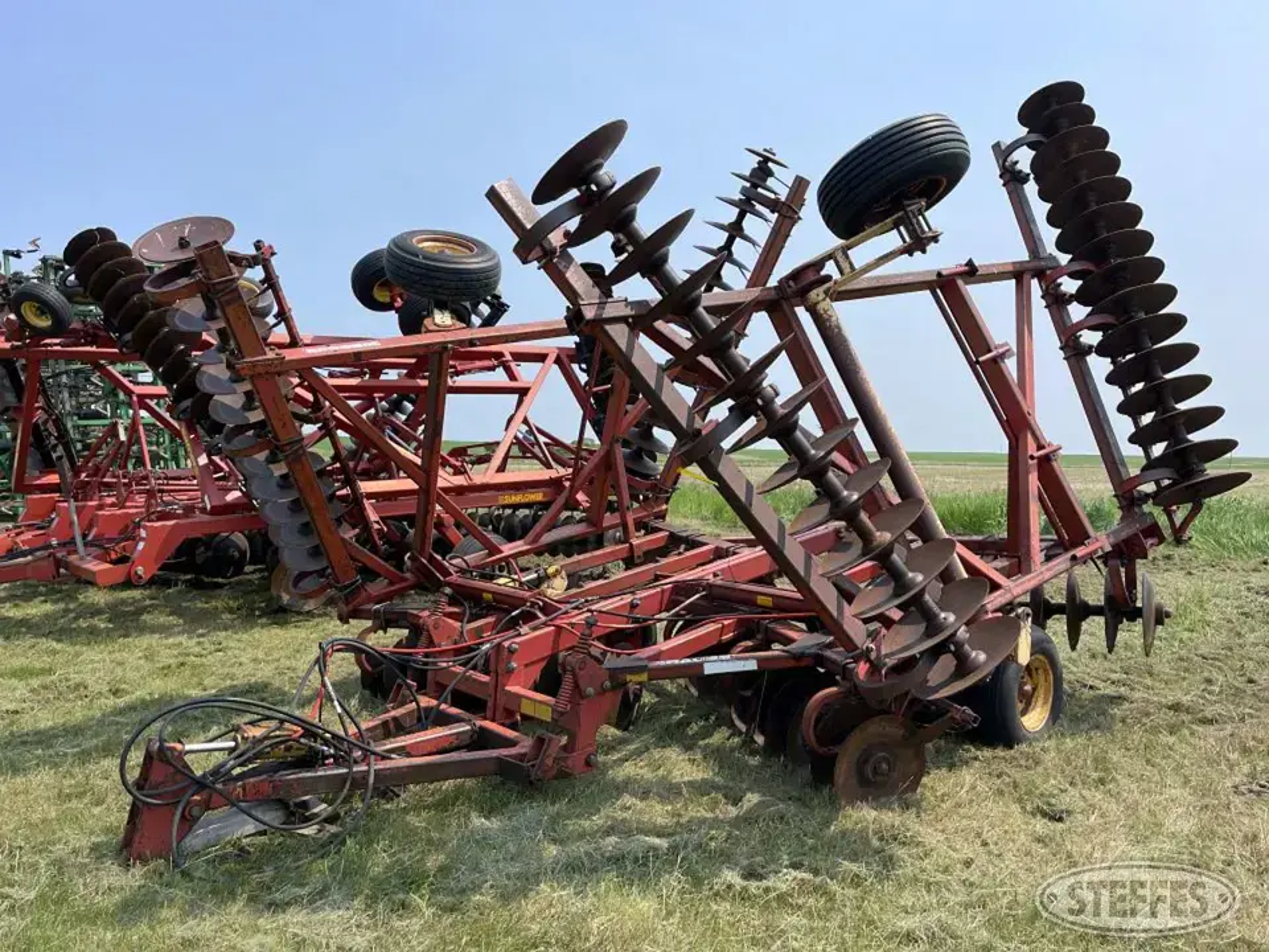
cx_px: 634
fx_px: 953
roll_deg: -1.5
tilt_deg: -1.5
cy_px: 476
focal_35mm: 26
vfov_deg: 53.1
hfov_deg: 67.3
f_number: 1.6
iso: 32
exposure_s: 1/3448
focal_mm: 5.1
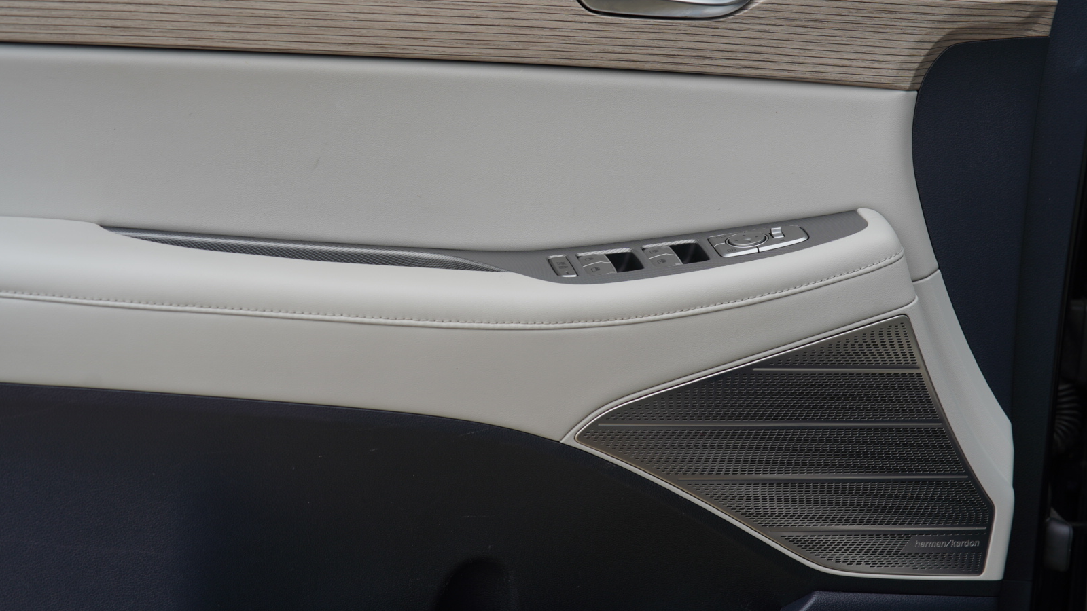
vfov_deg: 13.4
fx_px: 2594
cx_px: 542
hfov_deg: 23.7
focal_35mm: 90
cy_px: 272
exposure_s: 1/125
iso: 100
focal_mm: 85
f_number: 4.5
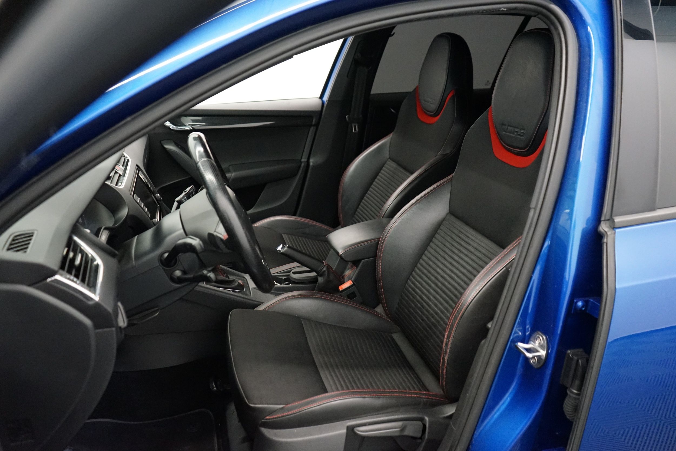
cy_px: 226
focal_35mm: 28
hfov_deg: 65.5
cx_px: 338
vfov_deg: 46.4
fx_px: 526
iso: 5000
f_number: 3.5
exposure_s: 1/160
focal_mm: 28
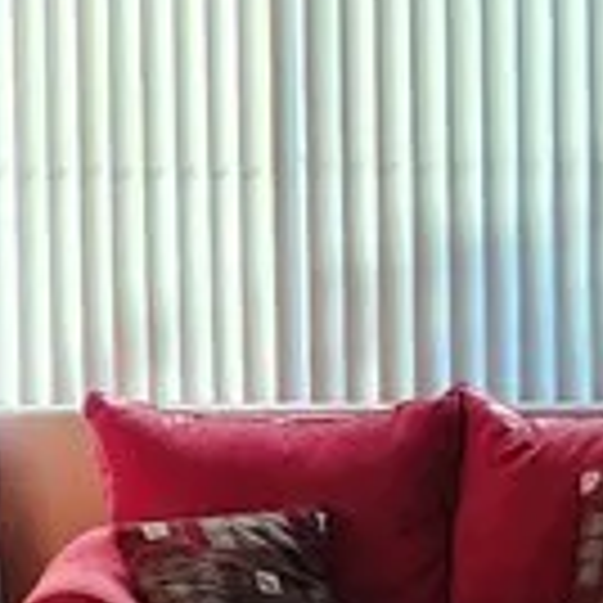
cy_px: 126
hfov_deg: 11.3
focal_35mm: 155
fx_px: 3055
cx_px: 320
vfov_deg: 11.2
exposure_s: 1/120
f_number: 1.8
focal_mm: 5.54
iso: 160
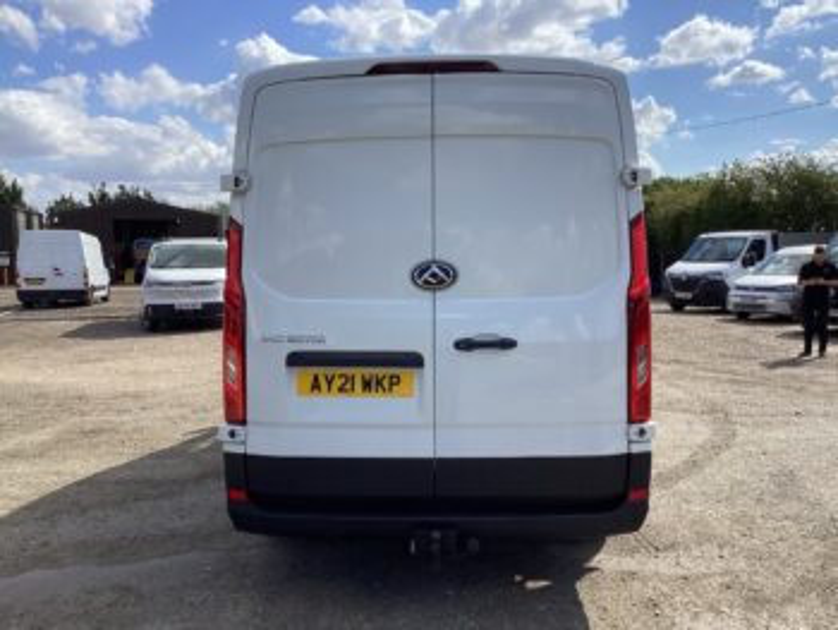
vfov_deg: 45.5
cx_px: 419
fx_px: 751
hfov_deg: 58.3
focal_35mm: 31
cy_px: 315
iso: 25
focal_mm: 3.3
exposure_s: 1/1335
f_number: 2.4
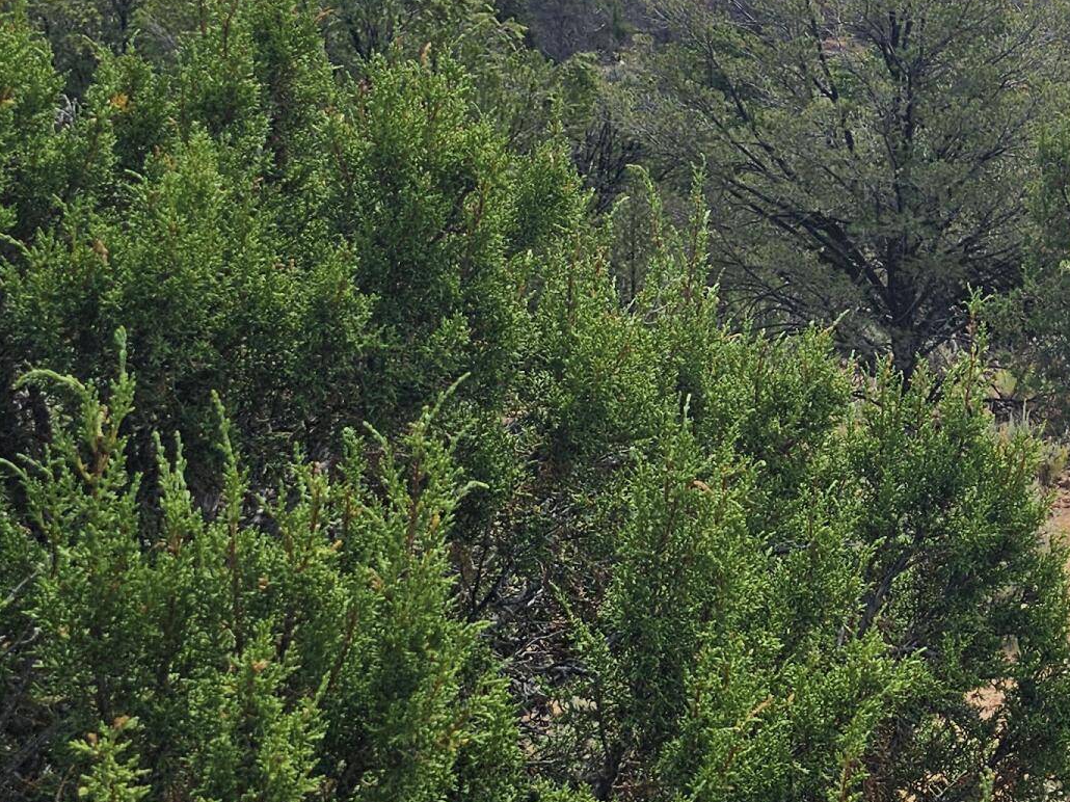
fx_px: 2071
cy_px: 224
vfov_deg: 21.8
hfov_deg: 26.1
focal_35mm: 67
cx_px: 1257
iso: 10
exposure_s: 1/1154
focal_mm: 6.3
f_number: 1.7
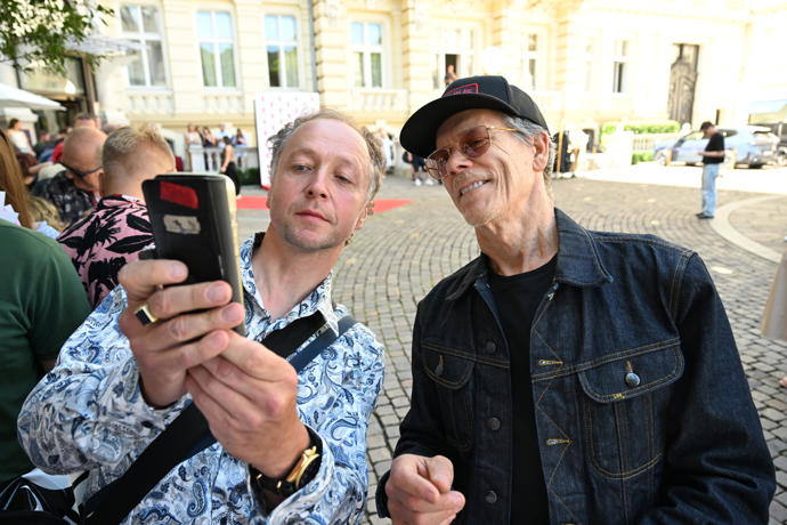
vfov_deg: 53.1
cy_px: 262
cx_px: 394
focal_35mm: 24
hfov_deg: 73.7
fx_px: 525
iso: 1250
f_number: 4.5
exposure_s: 1/500
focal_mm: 24
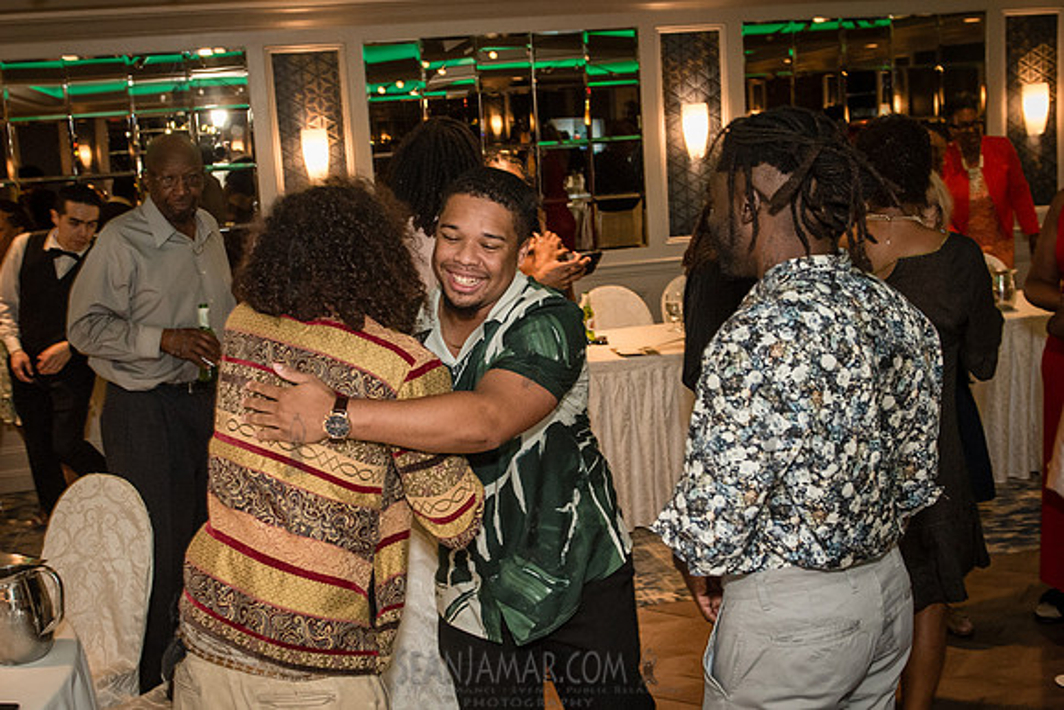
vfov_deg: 30.3
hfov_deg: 44.2
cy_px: 364
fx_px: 1310
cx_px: 513
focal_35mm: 44
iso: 1600
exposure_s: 1/160
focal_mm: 28
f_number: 3.5
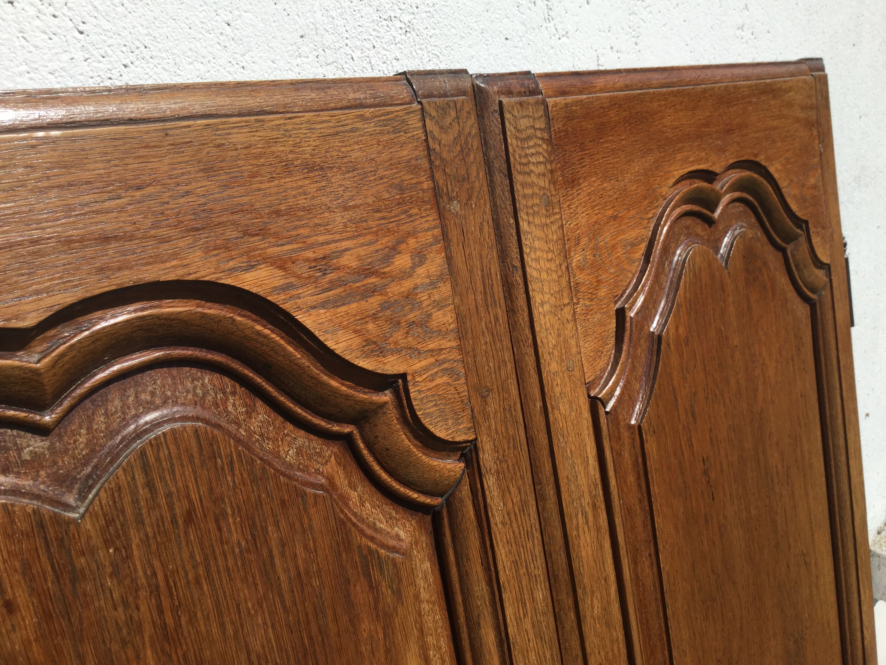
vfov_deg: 45.4
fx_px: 793
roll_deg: +3.9
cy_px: 332
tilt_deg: -18.8
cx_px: 443
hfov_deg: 58.4
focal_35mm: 31
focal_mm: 3.3
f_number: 2.4
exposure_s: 1/1359
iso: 25
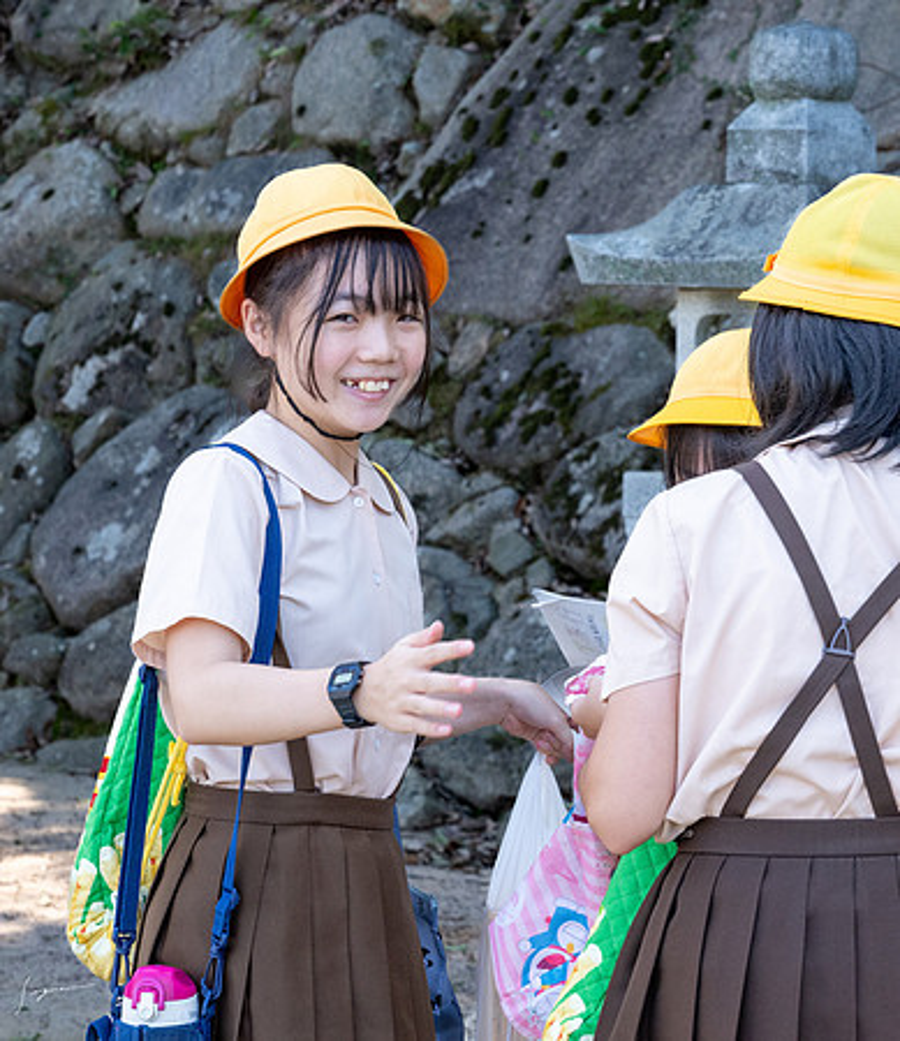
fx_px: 3761
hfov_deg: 13.6
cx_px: 675
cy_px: 396
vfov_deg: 15.7
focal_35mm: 118
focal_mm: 70
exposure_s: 1/320
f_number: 8
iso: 1100
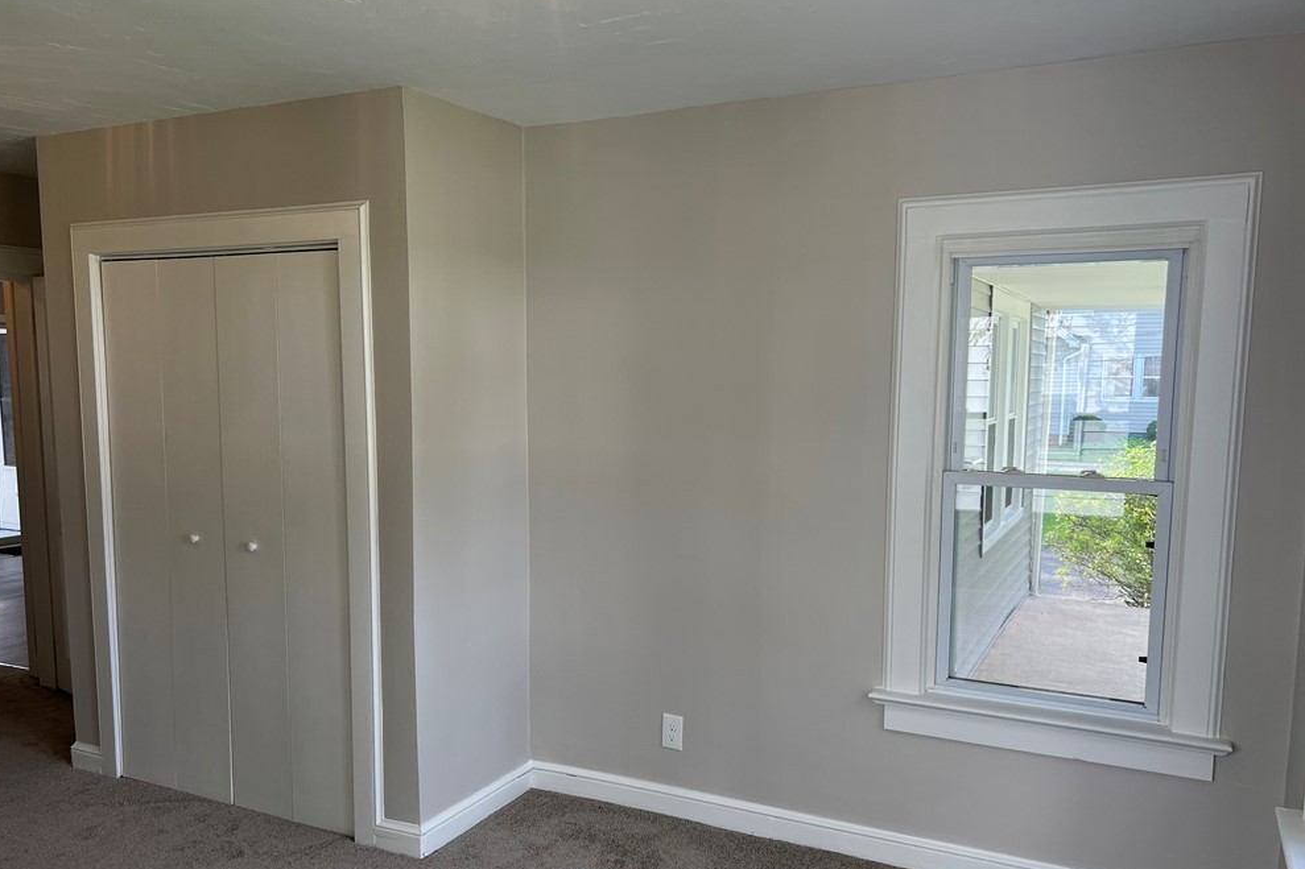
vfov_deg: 46.3
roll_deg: -0.2
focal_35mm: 28
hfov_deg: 65.5
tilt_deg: -6.6
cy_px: 477
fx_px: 1015
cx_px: 661
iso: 40
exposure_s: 1/155
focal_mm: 5.7
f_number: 1.5
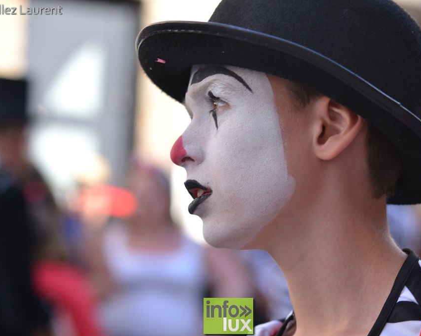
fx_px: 1694
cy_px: 169
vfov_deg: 11.3
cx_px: 228
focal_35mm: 136
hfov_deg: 14.2
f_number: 4
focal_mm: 80
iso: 100
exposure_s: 1/200
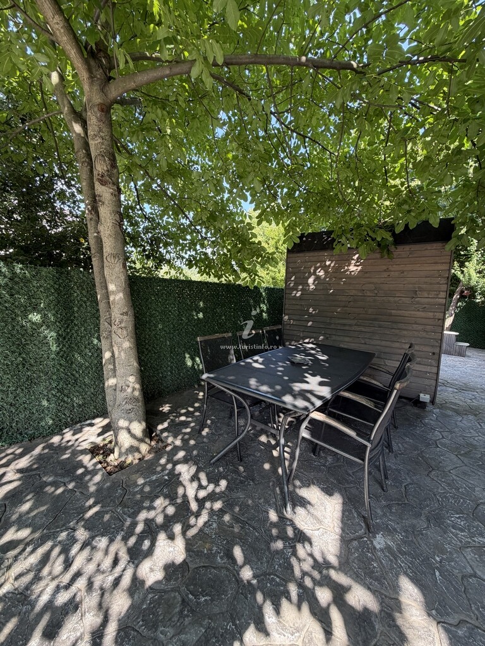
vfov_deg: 102.1
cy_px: 323
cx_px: 242
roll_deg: -3.2
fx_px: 262
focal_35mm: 14
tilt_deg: -7.3
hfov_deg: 85.7
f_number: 2.2
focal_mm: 2.22
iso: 64
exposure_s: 1/121
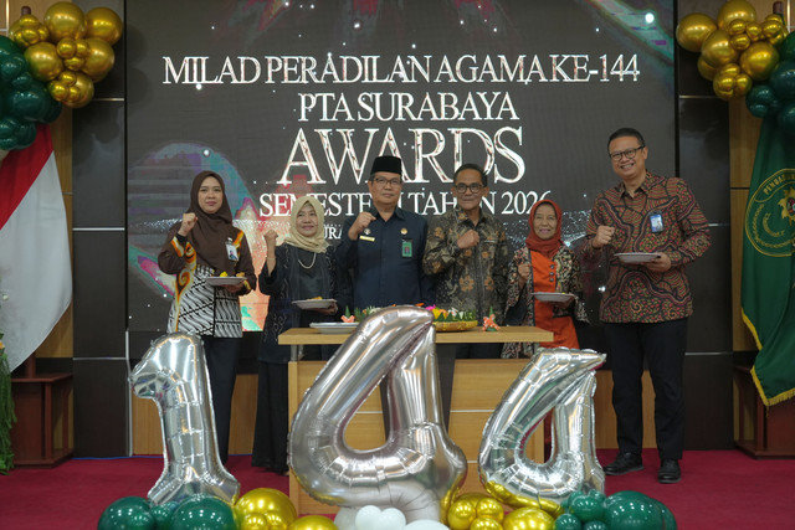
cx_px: 398
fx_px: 950
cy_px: 265
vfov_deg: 31.2
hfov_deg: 45.4
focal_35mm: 43
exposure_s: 1/160
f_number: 4
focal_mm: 43
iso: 2000
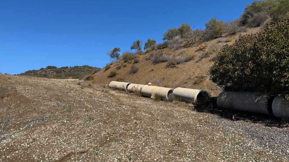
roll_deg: +0.7
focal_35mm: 27
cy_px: 91
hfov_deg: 69.9
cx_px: 144
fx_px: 207
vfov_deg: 42.8
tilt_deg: +4.4
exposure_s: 1/4310
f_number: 1.78
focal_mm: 6.76
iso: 80
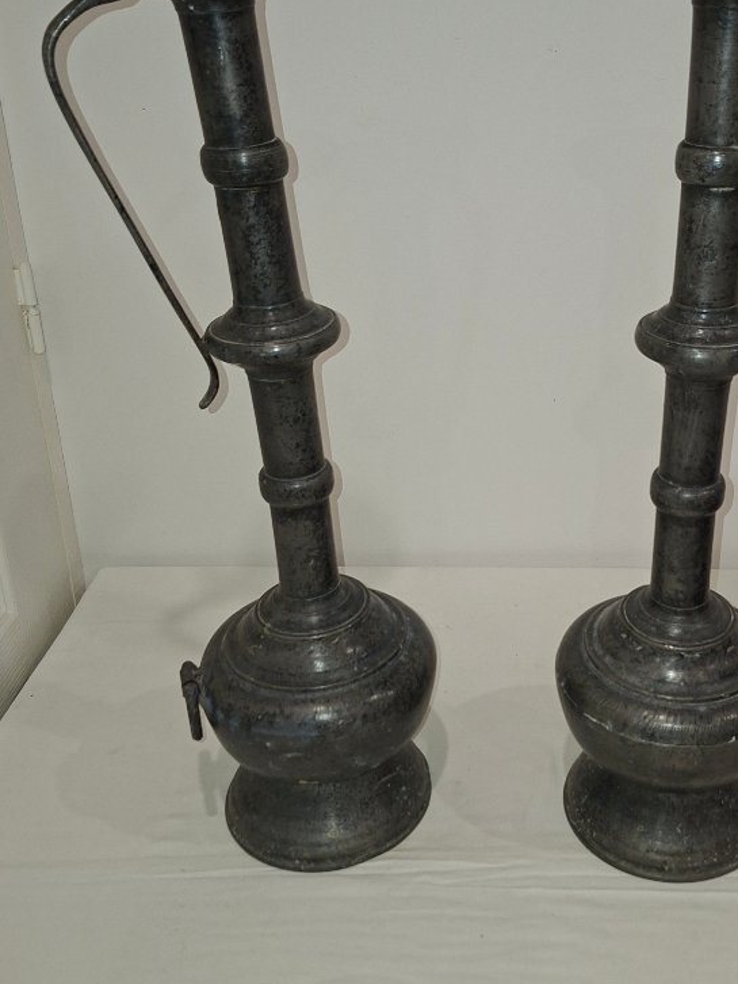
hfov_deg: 37.1
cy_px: 461
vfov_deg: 48.9
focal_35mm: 38
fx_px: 1080
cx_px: 523
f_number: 1.8
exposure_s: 1/100
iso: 160
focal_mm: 5.54
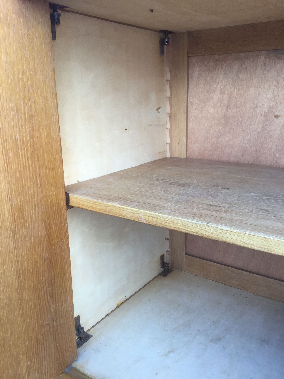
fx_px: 339
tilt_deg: -16.0
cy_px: 190
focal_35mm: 31
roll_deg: +1.8
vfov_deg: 58.4
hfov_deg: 45.4
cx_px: 142
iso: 40
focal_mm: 3.3
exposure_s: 1/100
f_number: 2.4
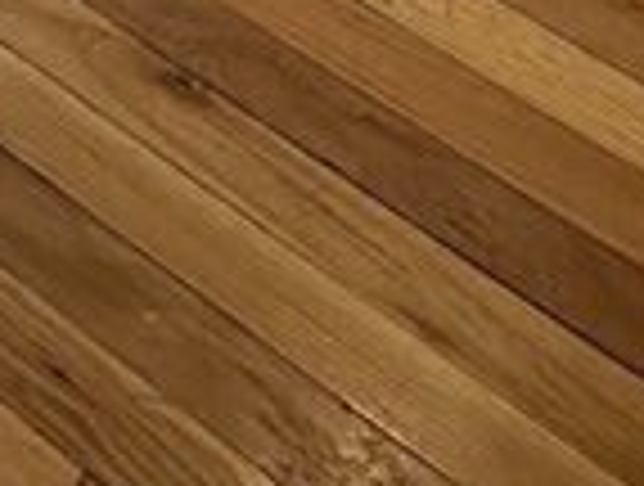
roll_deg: -1.5
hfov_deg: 19.6
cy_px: -1206
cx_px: 239
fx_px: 1865
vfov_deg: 9.3
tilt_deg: -18.1
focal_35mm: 100
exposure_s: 1/120
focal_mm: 2.22
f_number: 2.2
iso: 125
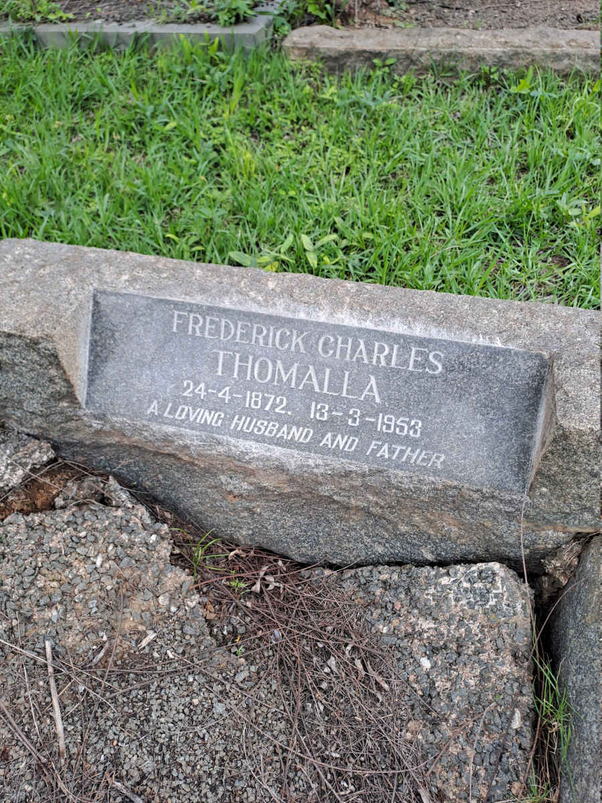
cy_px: 402
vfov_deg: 69.4
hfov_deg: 54.9
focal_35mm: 25
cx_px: 301
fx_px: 580
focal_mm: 4.65
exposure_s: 1/60
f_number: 1.8
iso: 40
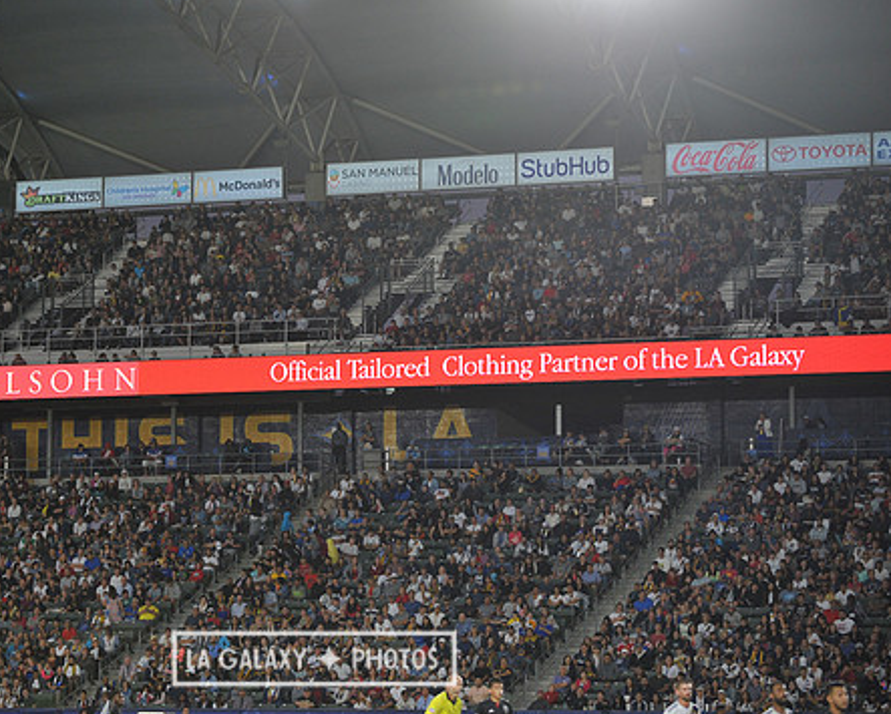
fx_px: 3562
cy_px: 356
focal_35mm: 135
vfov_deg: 11.4
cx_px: 314
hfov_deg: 14.2
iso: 1250
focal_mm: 110
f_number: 2.8
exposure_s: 1/1000
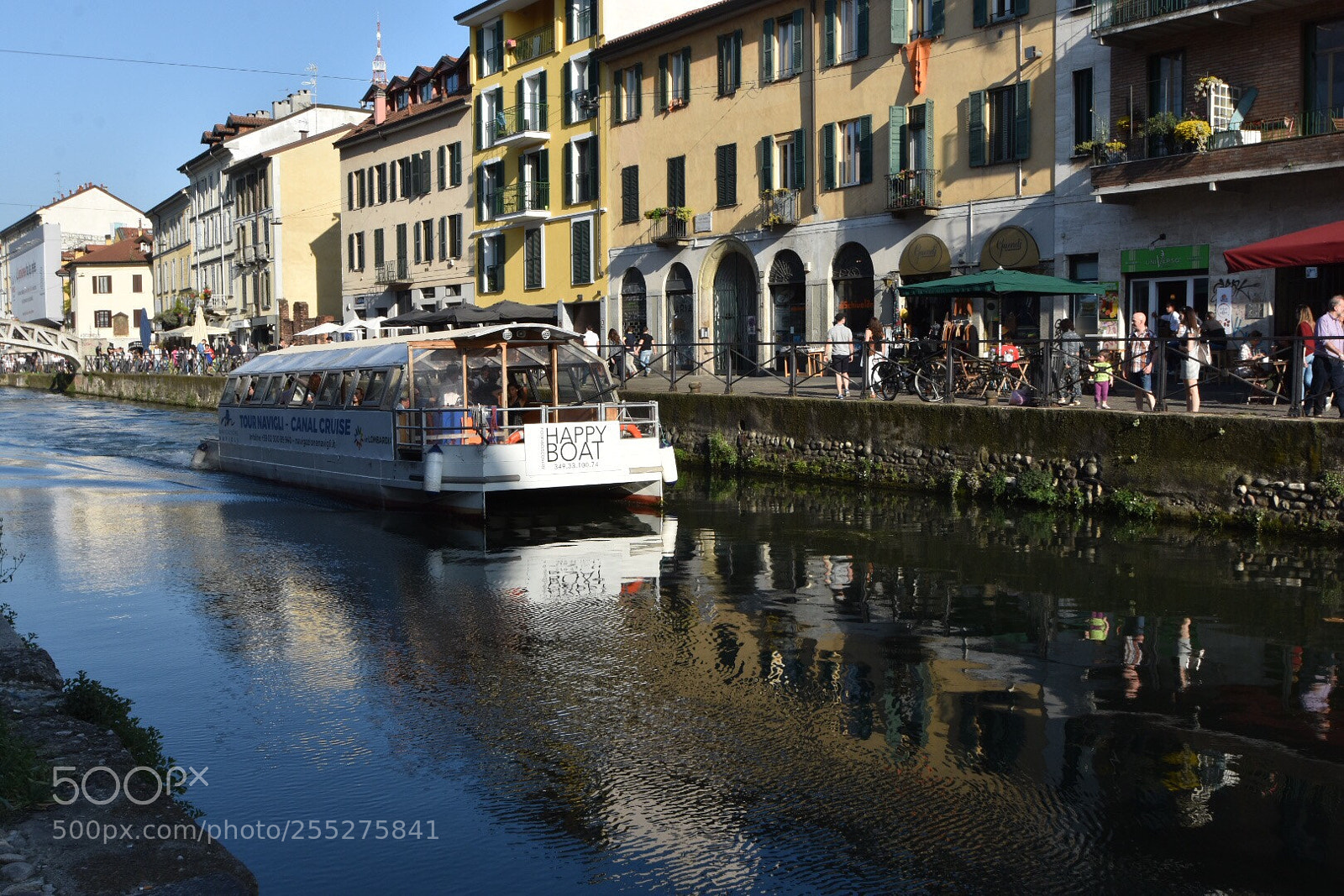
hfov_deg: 53.1
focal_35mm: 36
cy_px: 448
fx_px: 1344
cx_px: 672
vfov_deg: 36.9
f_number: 11
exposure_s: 1/250
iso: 200
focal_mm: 24
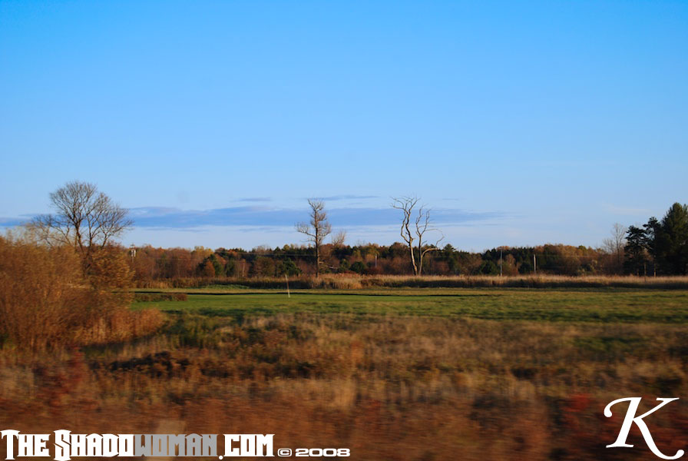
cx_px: 344
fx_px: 1579
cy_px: 230
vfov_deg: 16.6
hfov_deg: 24.6
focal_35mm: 82
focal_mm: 55
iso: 100
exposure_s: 1/125
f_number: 5.6
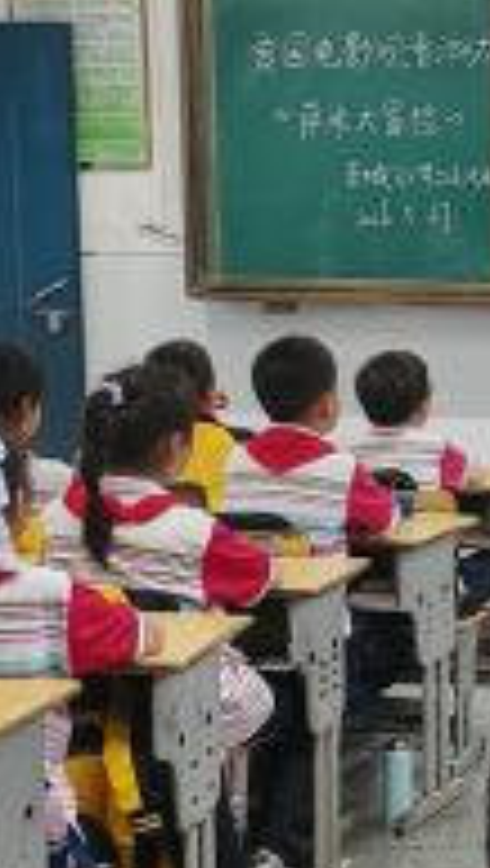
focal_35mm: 97
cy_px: 562
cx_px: 859
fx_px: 2234
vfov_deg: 21.9
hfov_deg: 11.7
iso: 250
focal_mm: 5.52
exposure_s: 1/100
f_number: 1.95
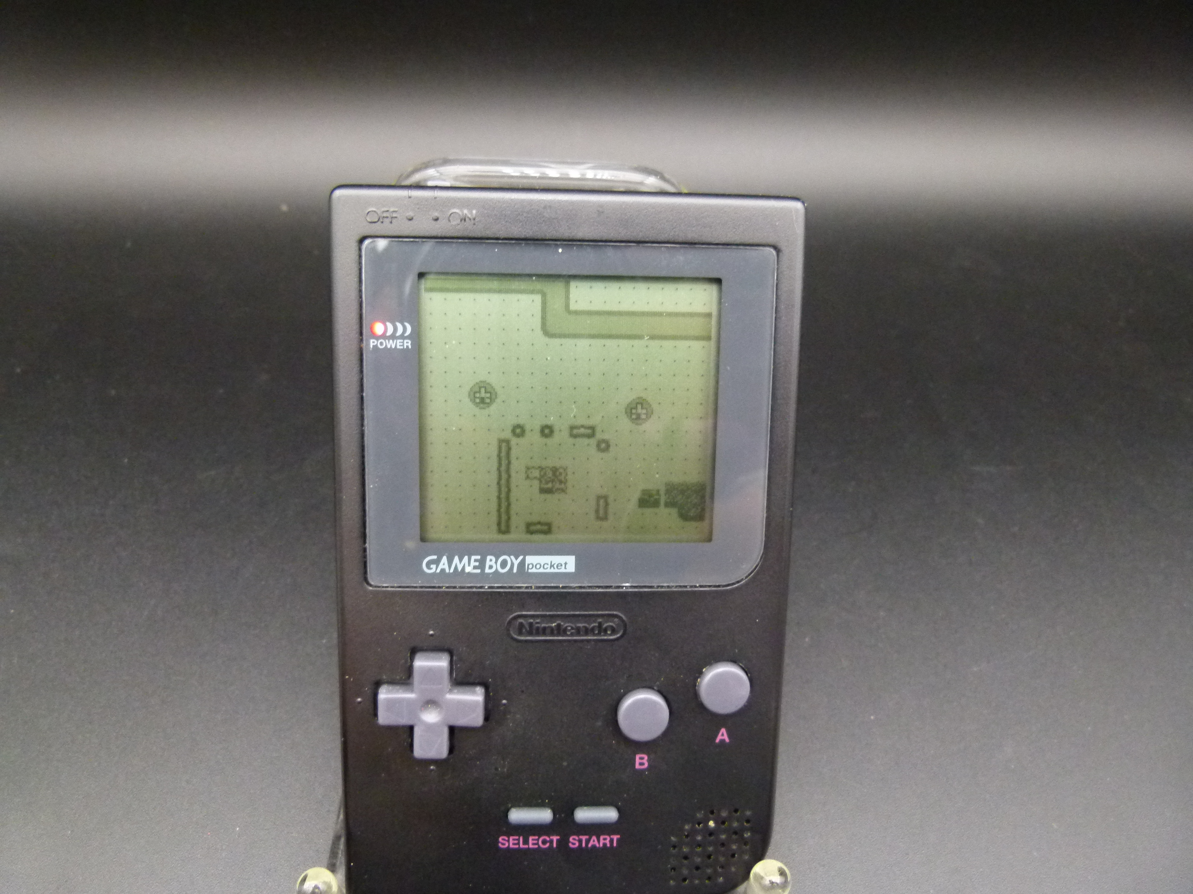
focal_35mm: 25
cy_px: 447
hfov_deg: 69.4
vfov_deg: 54.9
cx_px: 596
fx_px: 862
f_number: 2.8
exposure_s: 1/60
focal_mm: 4.5
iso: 400
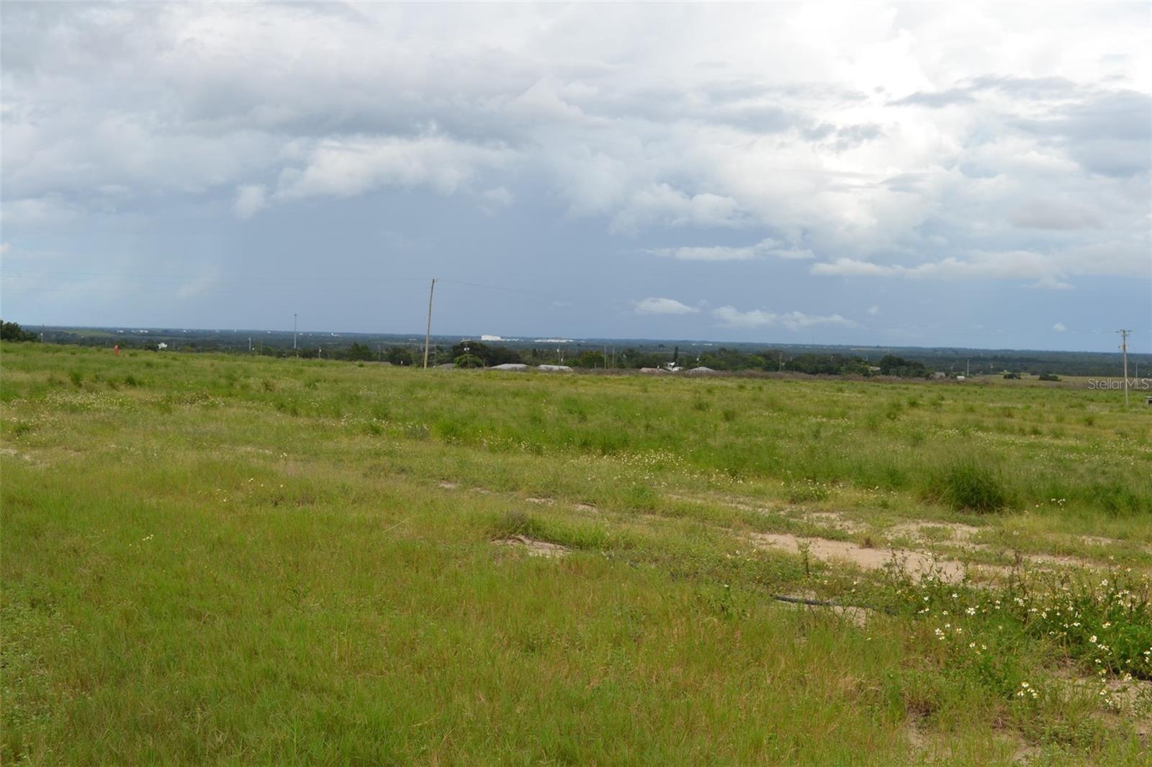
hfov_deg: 37.9
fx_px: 1680
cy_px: 384
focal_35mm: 52
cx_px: 576
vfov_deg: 25.7
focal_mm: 35
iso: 100
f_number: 8
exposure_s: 1/250
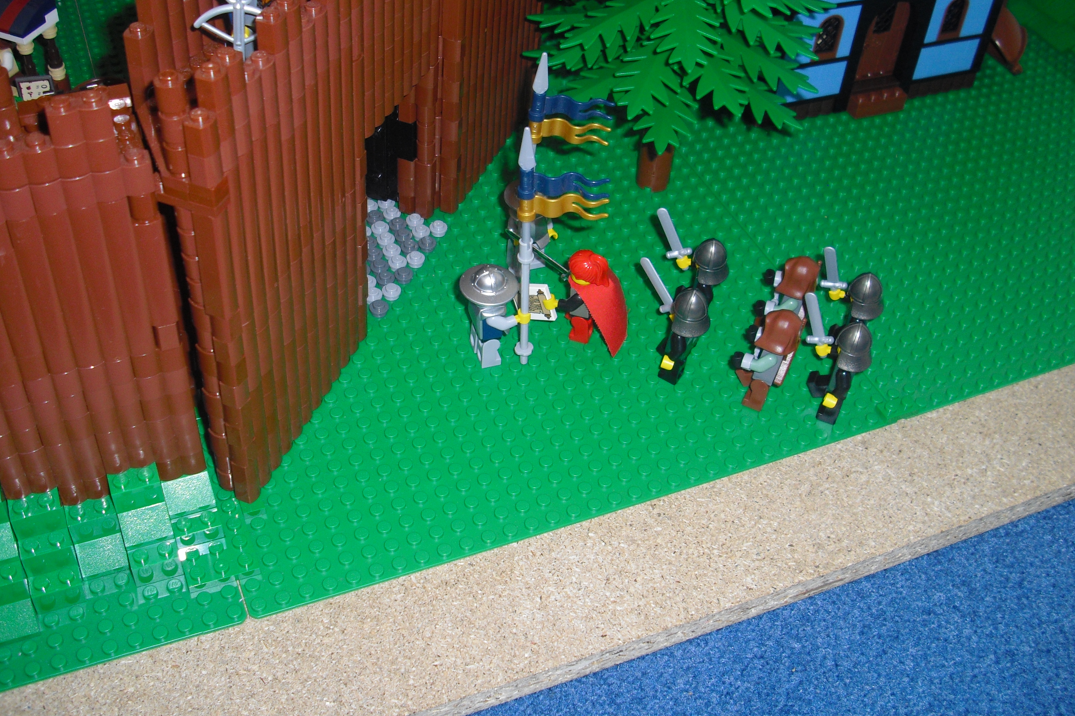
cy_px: 321
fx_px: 1254
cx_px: 525
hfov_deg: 46.4
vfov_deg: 31.9
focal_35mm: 42
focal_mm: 6.2
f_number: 2.8
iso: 100
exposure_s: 1/60
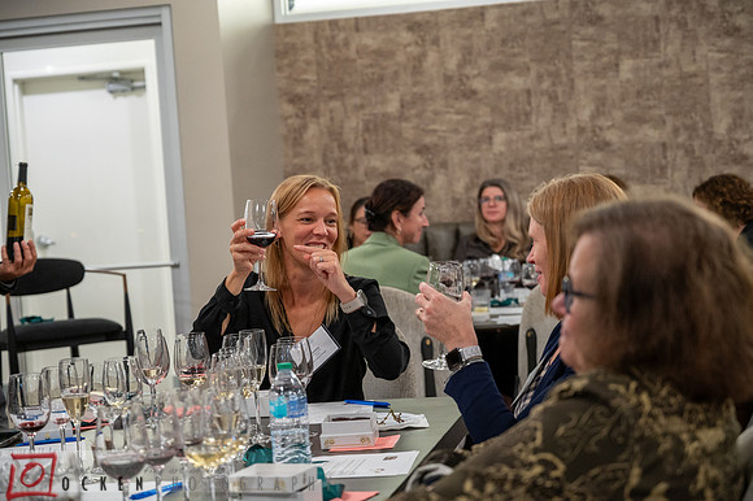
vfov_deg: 19.4
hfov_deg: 28.9
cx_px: 376
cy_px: 250
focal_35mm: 70
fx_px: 1463
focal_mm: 70
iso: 2000
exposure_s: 1/80
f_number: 4
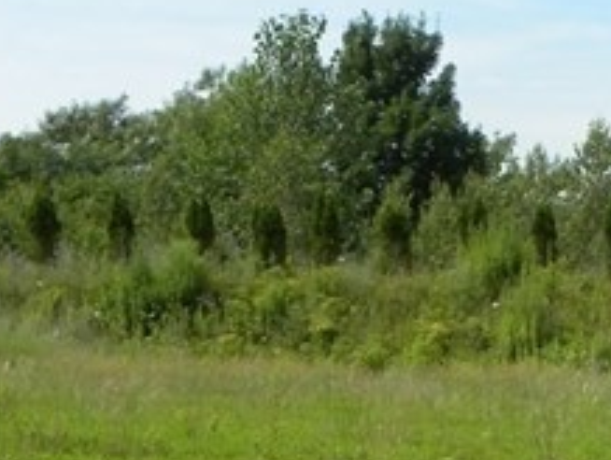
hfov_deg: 13.3
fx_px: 2527
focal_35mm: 143
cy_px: 278
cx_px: 804
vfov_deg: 10.4
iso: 64
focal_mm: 9.2
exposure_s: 1/241
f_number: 5.6
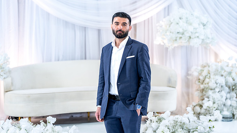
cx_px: 118
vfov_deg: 16.3
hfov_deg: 28.6
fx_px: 465
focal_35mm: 74
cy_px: 56
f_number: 2
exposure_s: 1/160
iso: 250
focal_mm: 70
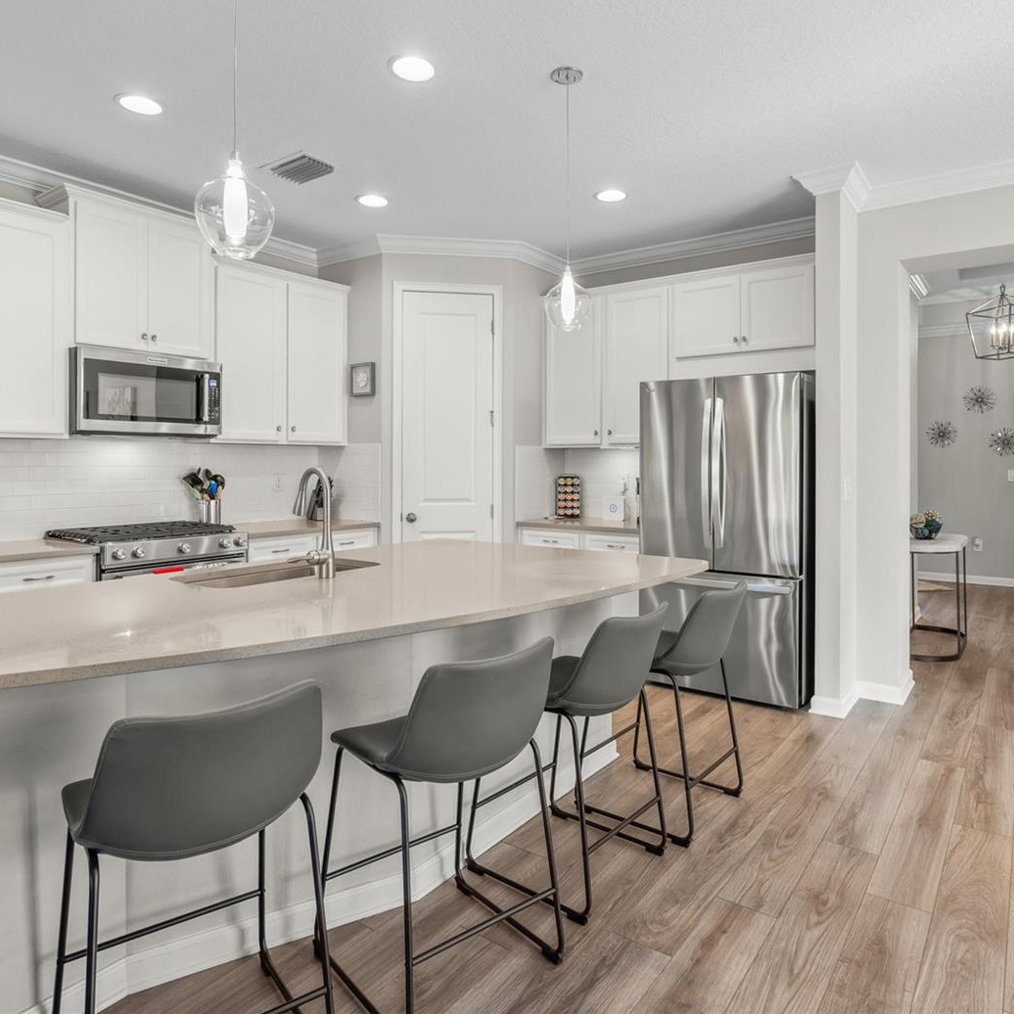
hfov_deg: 72.1
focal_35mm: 21
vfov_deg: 72.1
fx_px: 696
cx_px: 530
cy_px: 493
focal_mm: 16
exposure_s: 1/3
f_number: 6.3
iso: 250
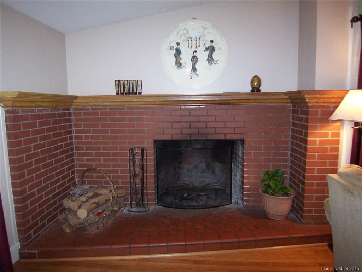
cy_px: 136
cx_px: 181
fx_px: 241
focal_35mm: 23
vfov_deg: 58.9
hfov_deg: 73.9
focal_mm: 3.8
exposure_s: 1/30
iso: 200
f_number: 2.8
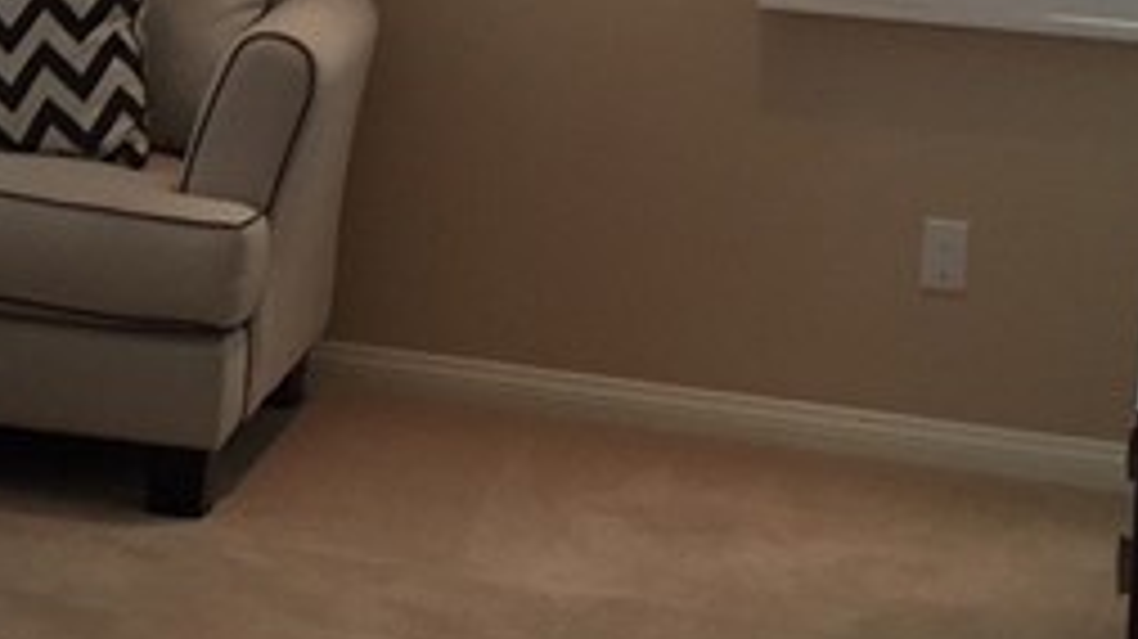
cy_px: -198
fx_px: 3860
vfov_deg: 9.3
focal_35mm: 128
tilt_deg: -4.6
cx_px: -472
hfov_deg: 15.7
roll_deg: -2.8
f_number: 2.2
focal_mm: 4.15
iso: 50
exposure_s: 1/120
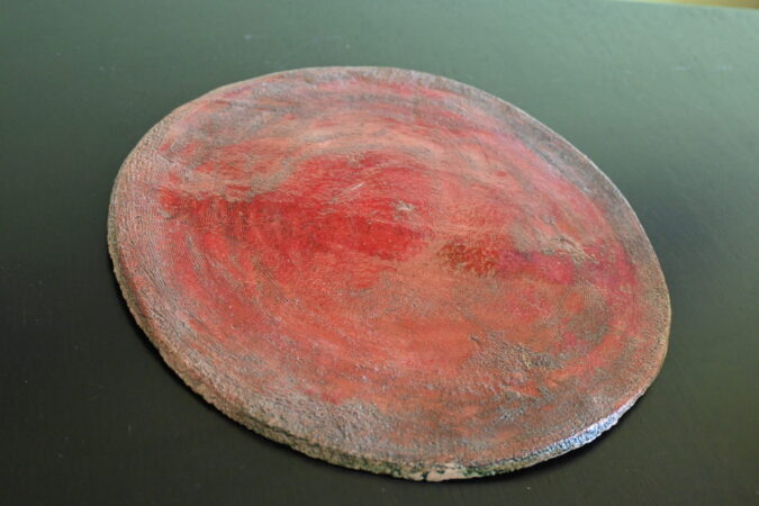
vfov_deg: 30.8
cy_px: 253
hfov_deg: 45.0
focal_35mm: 44
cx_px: 380
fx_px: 917
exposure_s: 1/50
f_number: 4.8
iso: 2800
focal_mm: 29
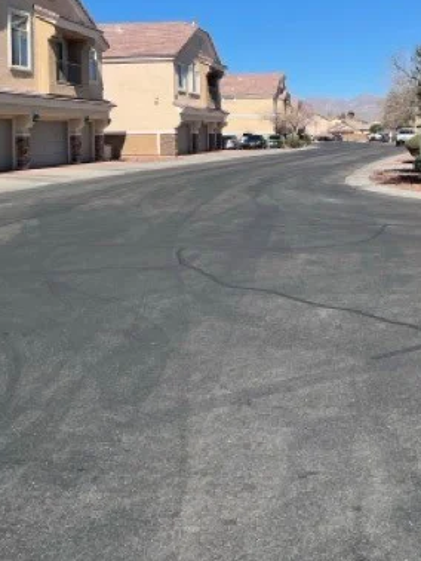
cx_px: 285
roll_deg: +1.8
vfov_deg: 41.4
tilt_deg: +3.8
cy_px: 128
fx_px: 713
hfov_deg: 32.6
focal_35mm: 44
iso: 32
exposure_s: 1/4292
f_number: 1.6
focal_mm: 4.2
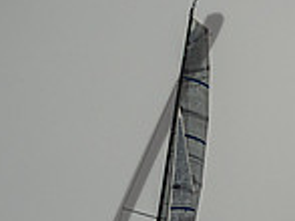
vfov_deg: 2.9
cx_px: 631
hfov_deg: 3.8
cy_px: 439
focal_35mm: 518
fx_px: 4411
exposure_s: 1/4000
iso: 220
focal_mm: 100
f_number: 4.5
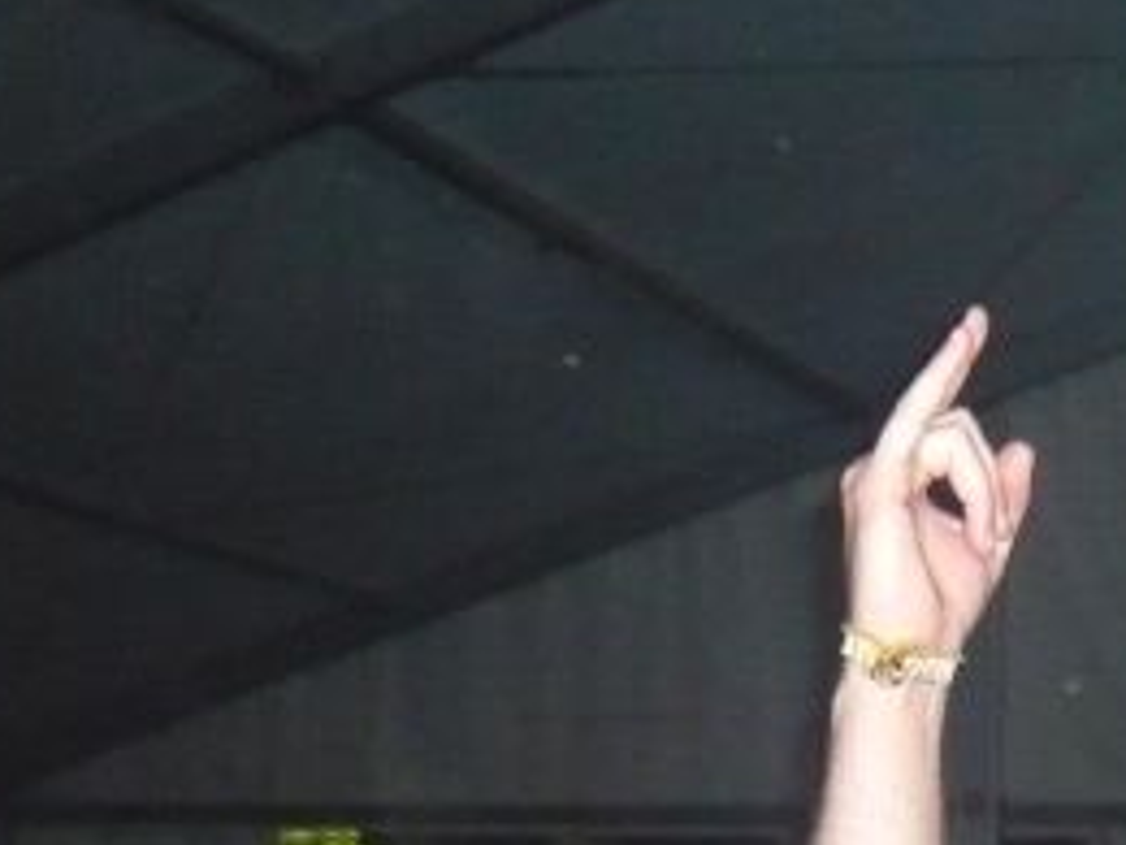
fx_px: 2797
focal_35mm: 86
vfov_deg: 16.2
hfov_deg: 21.9
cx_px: 1117
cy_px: 1114
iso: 400
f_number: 2.8
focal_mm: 4.6
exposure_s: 1/30
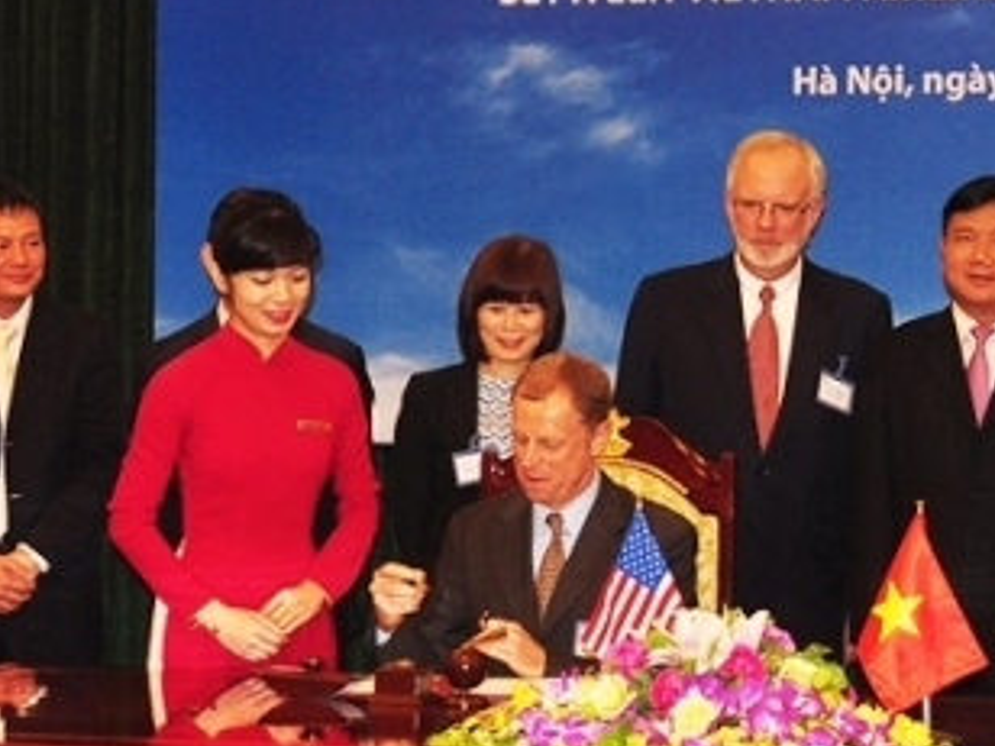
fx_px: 1897
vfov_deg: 22.1
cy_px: 234
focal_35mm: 66
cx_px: 917
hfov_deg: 28.1
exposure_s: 1/60
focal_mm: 22
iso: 500
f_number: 3.8
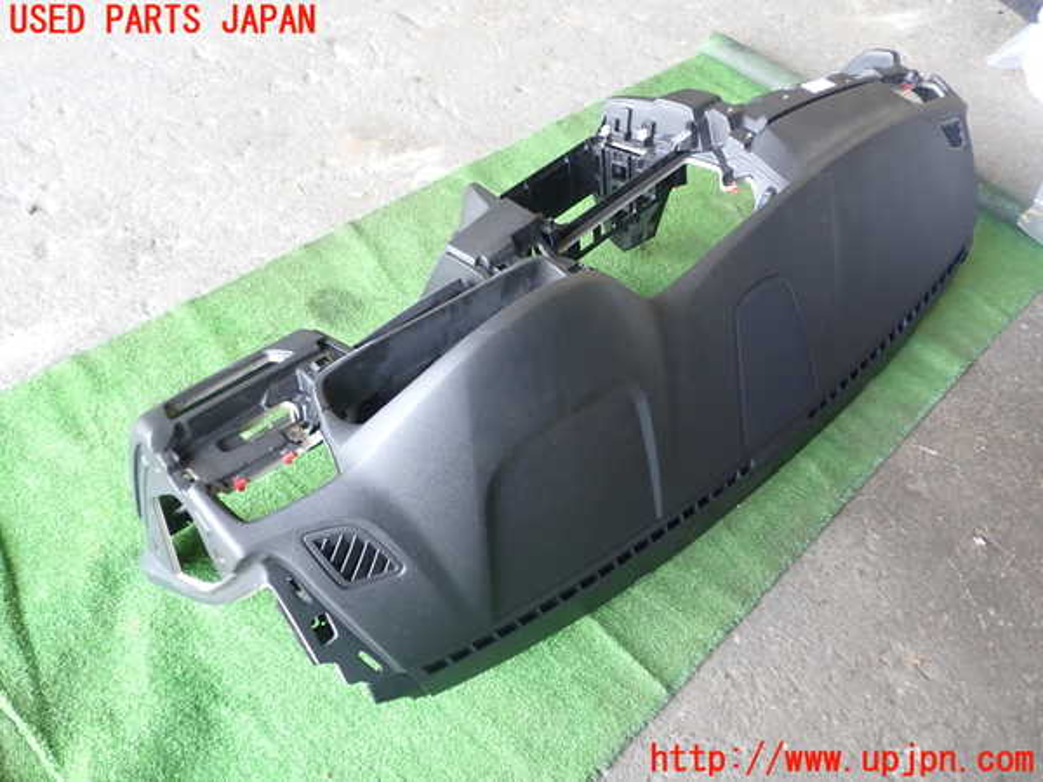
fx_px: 964
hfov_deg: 56.8
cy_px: 391
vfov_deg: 44.2
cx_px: 522
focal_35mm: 32
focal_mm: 5.79
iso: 200
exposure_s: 1/40
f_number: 2.4
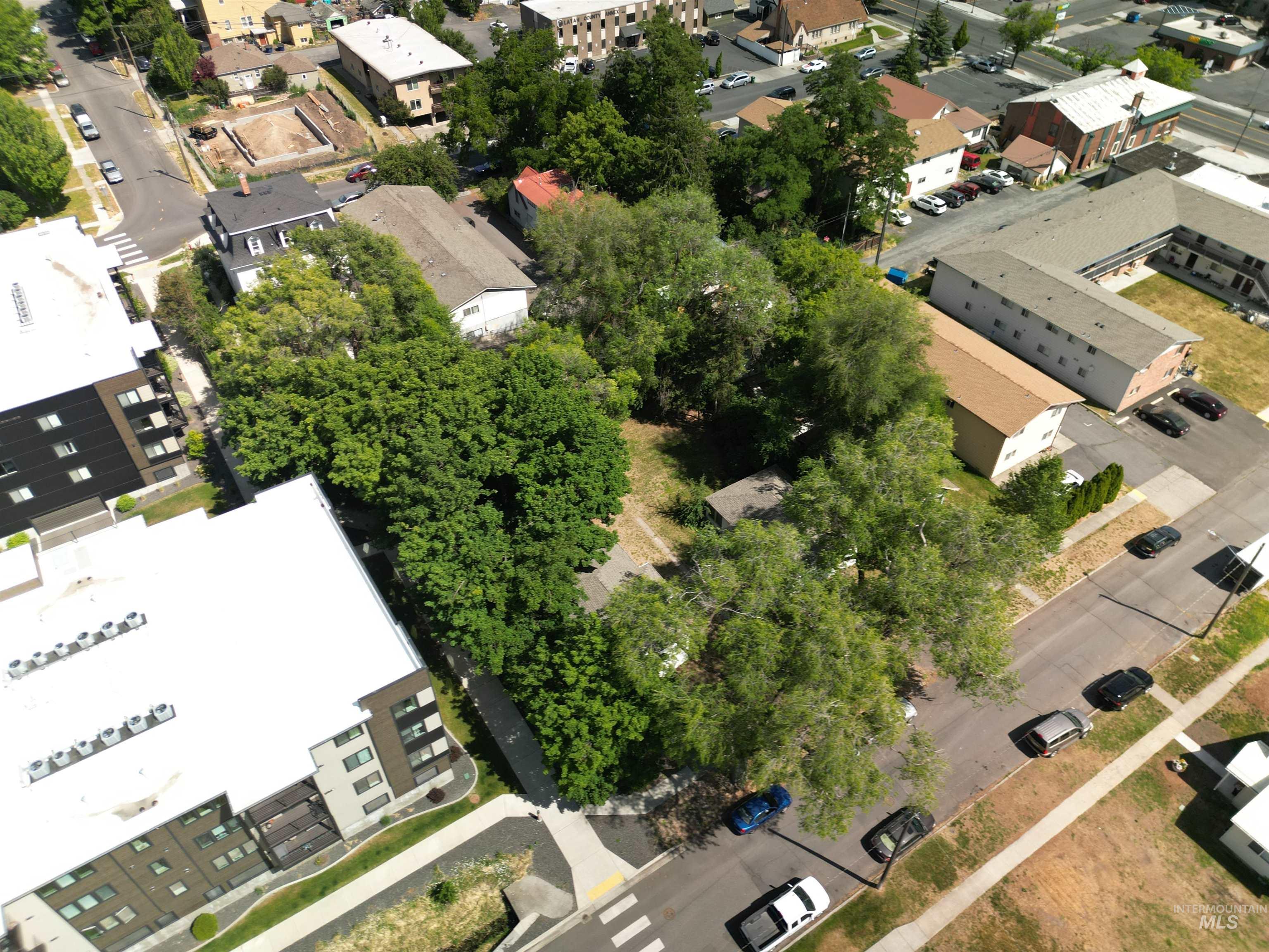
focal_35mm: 24
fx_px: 880
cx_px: 634
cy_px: 476
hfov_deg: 71.6
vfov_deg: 56.8
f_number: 1.7
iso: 100
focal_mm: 6.72
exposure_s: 1/100
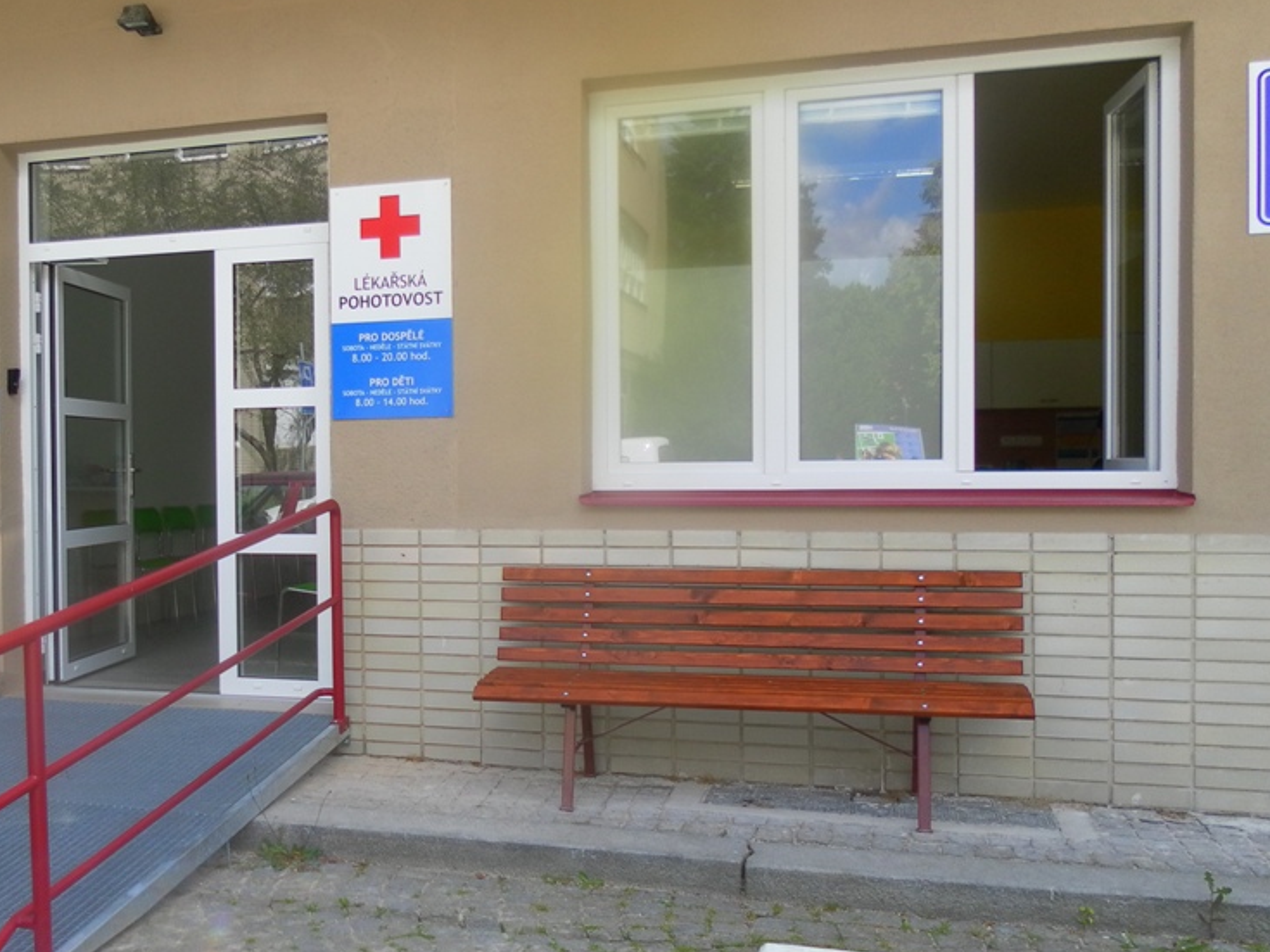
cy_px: 492
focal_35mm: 39
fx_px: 1431
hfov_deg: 46.9
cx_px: 403
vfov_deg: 36.8
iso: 80
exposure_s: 1/250
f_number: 3.2
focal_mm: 4.9
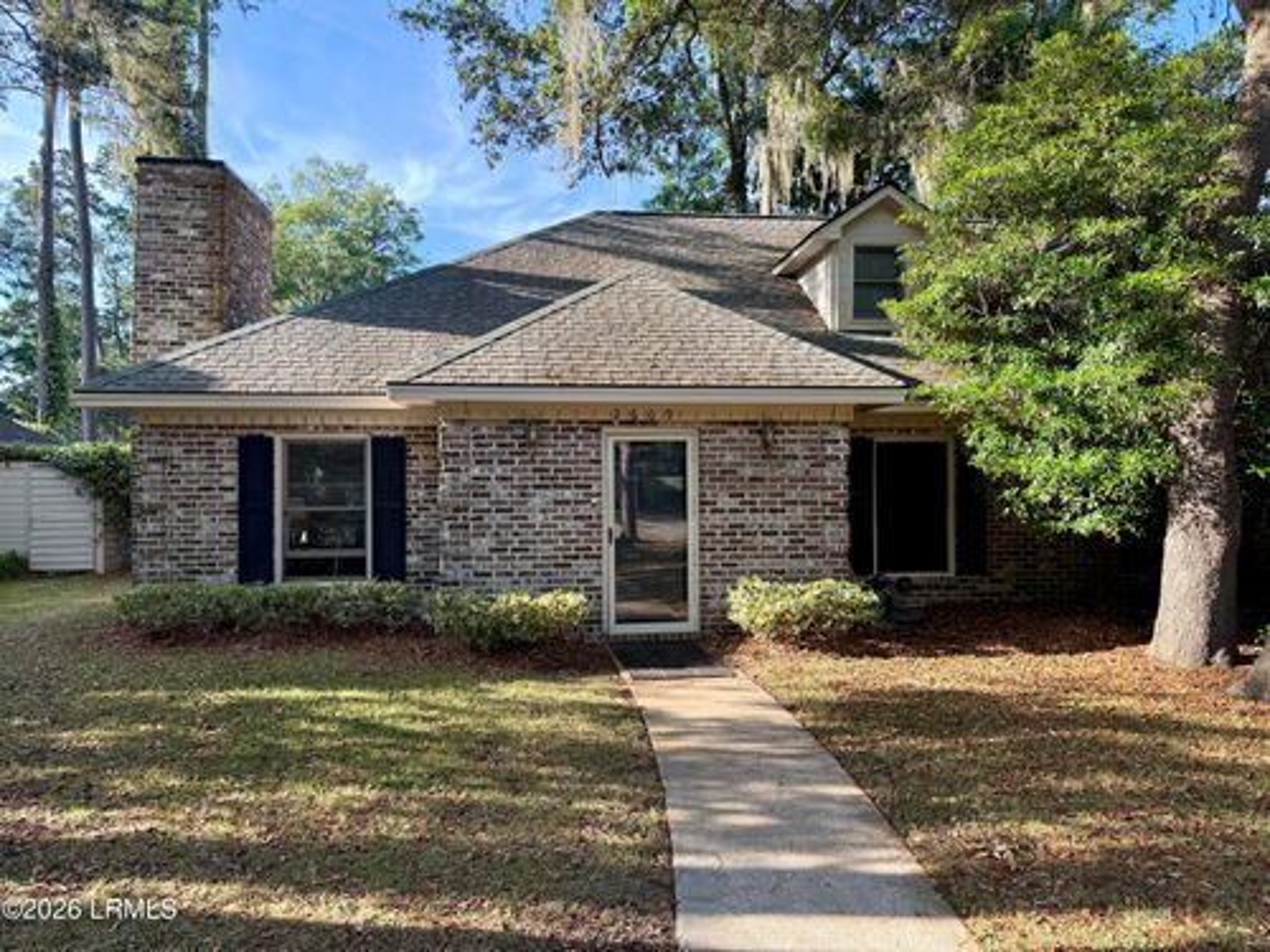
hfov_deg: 71.6
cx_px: 635
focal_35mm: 24
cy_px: 476
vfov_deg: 56.8
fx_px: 881
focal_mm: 6.76
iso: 100
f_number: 1.78
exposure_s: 1/708
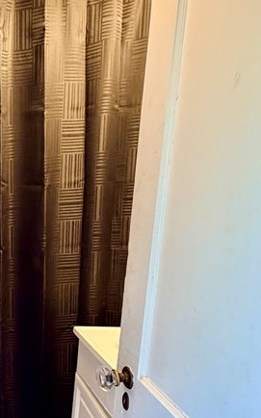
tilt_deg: -11.1
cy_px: 251
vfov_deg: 54.9
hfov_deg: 29.2
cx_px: -80
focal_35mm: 35
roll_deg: +0.3
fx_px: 399
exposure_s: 1/60
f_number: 2.2
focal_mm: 2.22
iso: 320
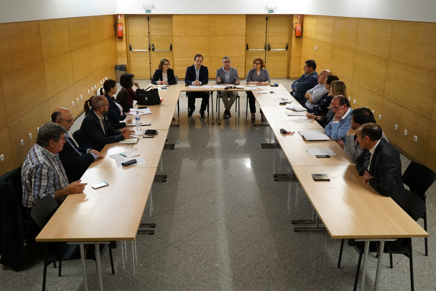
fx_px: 400
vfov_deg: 40.0
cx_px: 218
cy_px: 146
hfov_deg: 57.2
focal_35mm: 33
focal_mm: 33
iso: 4000
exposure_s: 1/125
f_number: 4
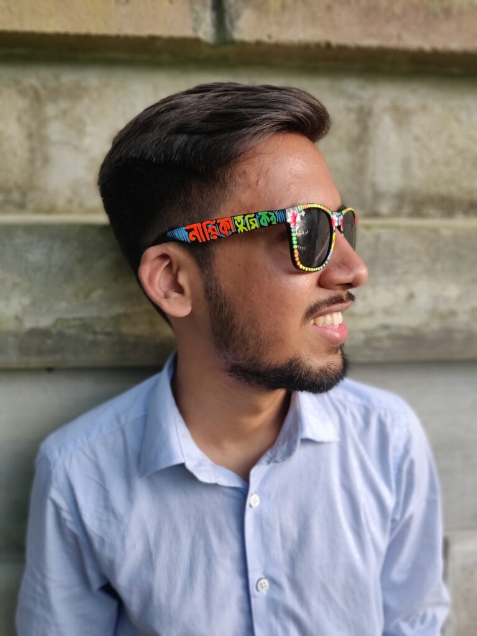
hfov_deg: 54.9
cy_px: 318
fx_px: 459
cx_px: 238
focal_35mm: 25
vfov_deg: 69.4
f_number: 1.7
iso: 100
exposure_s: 1/112
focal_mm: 4.25
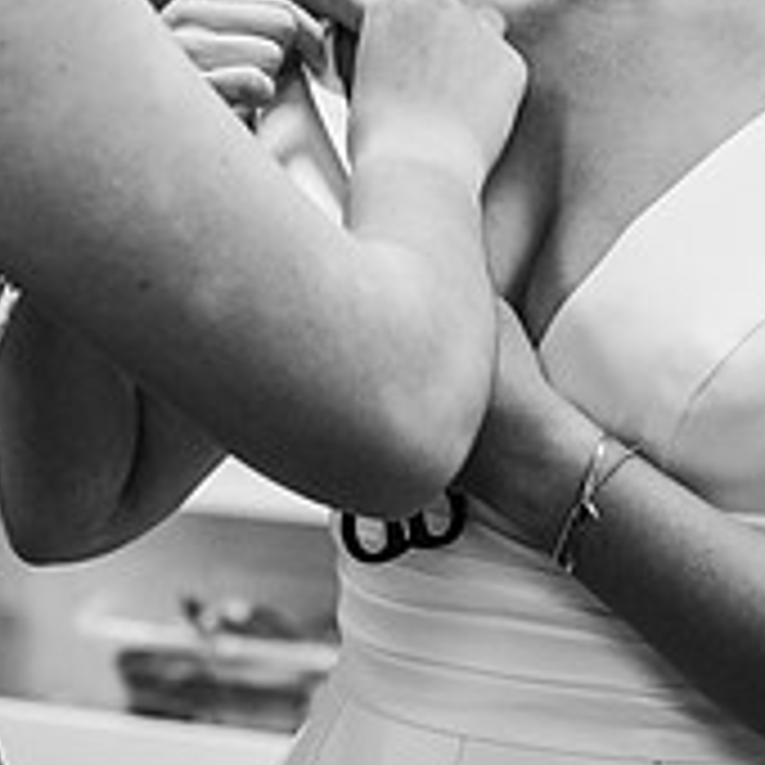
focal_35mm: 136
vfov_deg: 12.7
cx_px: 477
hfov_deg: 12.8
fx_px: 3400
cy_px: -27
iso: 2000
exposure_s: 1/320
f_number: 3.2
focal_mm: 47
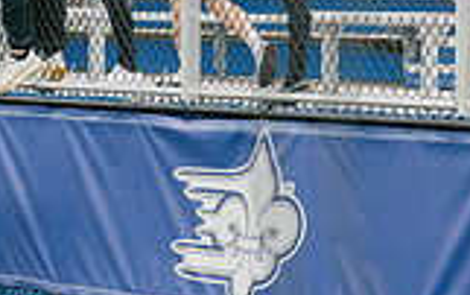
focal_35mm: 176
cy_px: 148
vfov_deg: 7.5
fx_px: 2257
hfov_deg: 11.3
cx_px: 768
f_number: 5.6
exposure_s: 1/320
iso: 400
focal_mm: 48
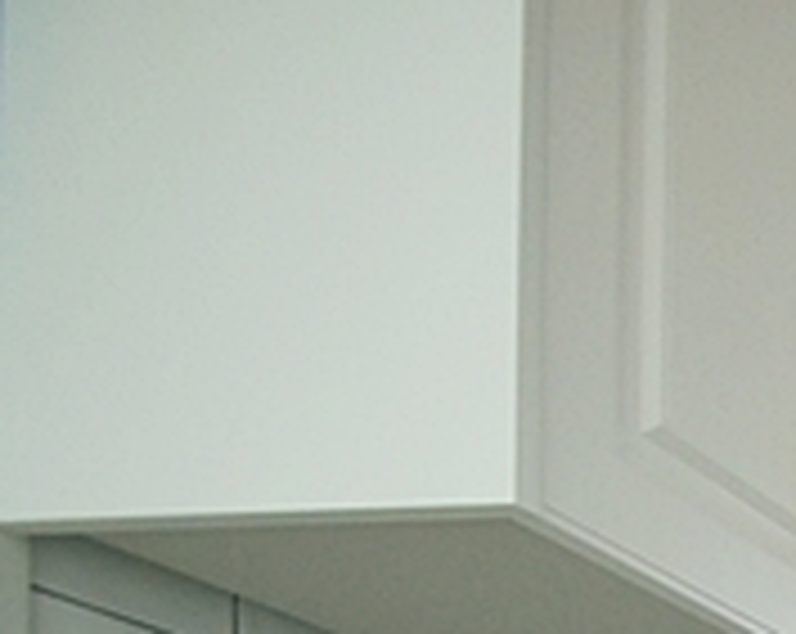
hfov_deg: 16.2
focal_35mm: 70
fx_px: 1649
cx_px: 1794
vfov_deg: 17.2
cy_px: 1192
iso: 800
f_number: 3.5
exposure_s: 1/800
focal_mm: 11
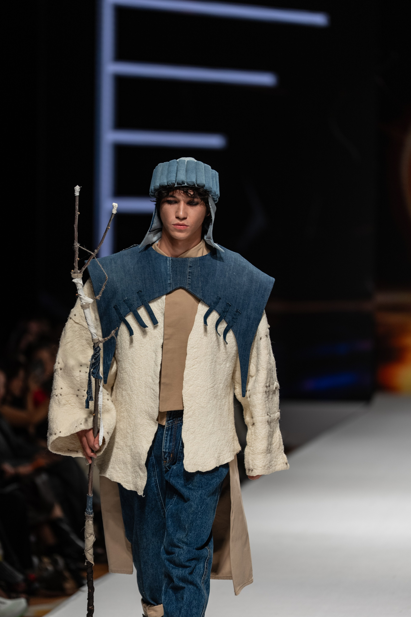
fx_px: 3425
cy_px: 308
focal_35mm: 200
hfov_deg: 6.9
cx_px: 206
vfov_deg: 10.3
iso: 200
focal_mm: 200
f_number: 2.8
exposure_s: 1/400
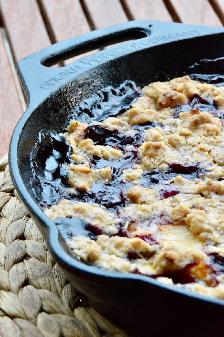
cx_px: 112
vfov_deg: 10.6
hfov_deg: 7.0
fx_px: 1823
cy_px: 168
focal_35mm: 195
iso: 6400
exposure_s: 1/25
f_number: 18
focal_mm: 130
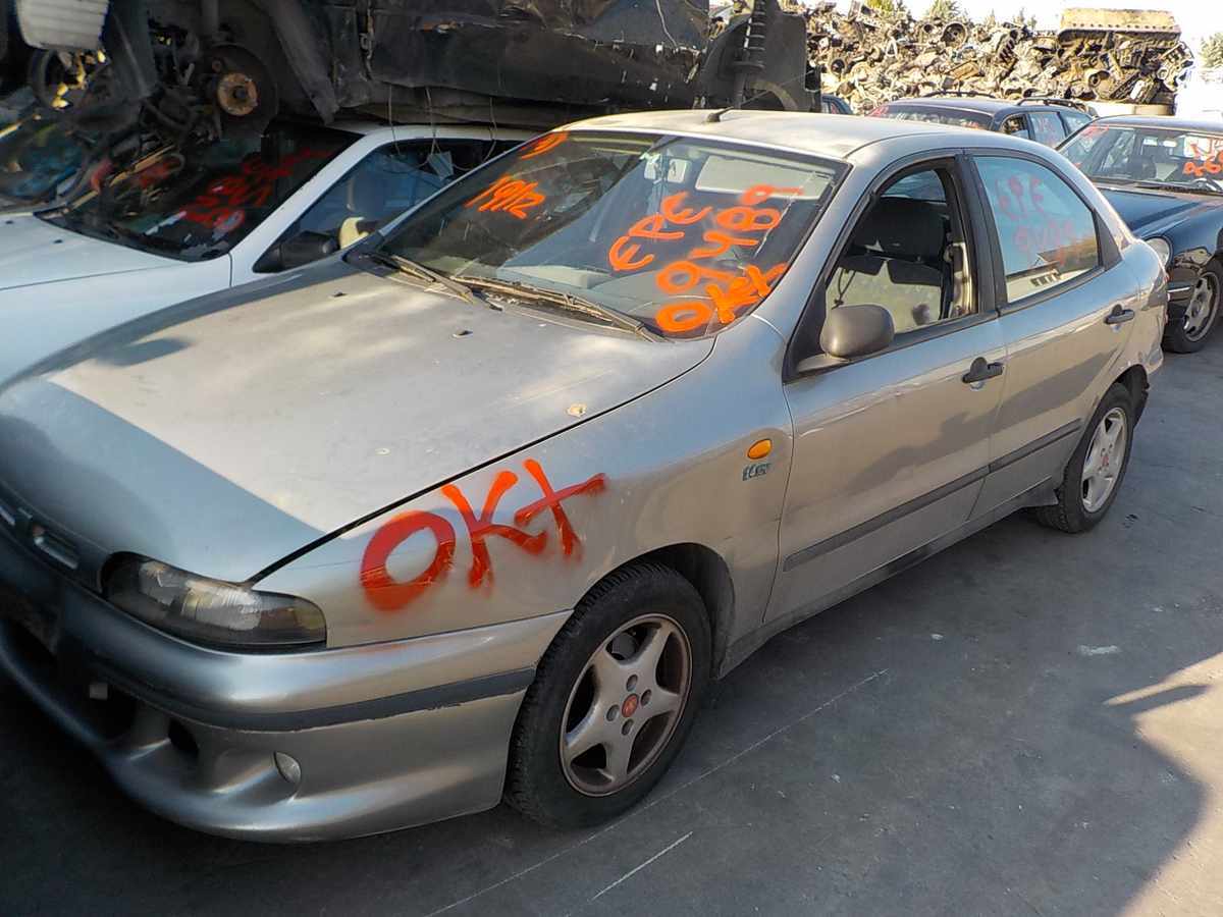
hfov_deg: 60.0
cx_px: 612
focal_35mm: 30
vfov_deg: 46.8
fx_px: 1060
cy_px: 458
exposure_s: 1/320
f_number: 3.3
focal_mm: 4.1
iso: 125
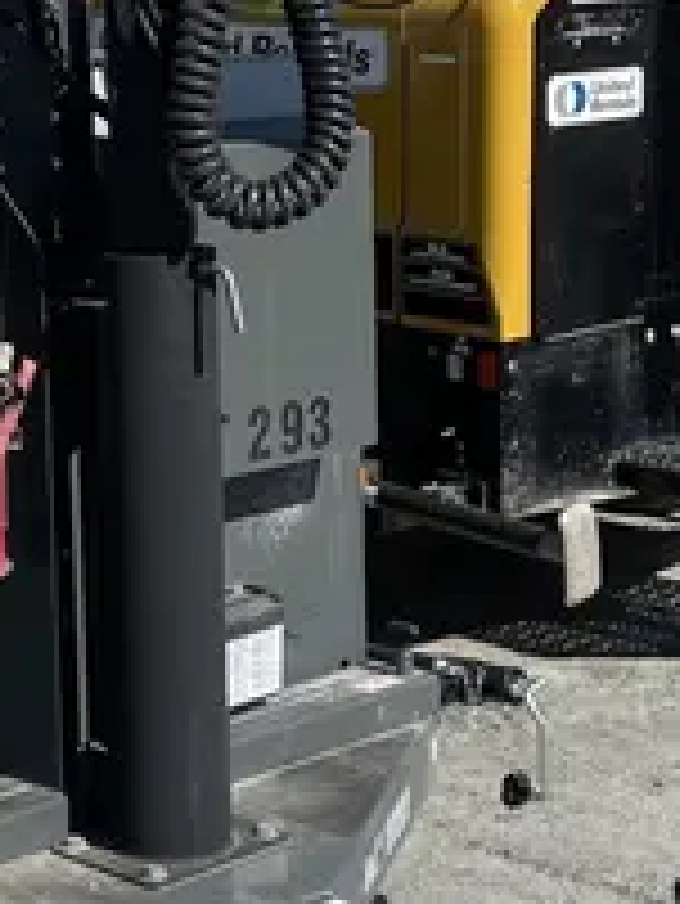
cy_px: 236
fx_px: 2486
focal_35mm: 95
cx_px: 81
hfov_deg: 15.4
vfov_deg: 20.5
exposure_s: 1/5556
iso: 50
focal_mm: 4.2
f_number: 1.6
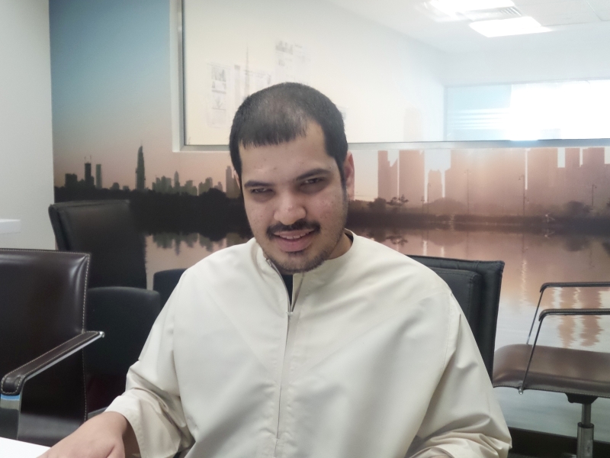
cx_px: 305
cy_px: 229
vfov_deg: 34.3
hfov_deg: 44.8
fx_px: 740
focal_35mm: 42
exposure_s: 1/20
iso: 800
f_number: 3.2
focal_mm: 7.5
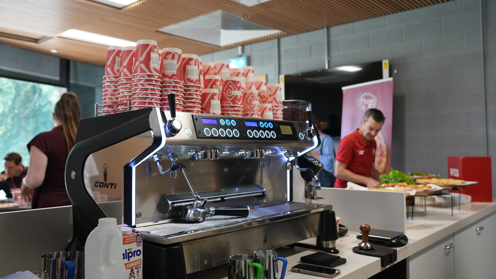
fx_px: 421
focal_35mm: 32
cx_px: 244
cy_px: 132
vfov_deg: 36.7
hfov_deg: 61.0
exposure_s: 1/160
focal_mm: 30
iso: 1000
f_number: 4
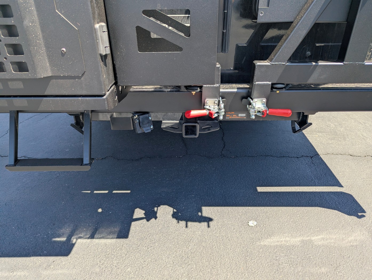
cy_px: 140
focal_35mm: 24
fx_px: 258
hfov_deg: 71.5
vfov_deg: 56.9
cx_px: 186
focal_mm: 6.81
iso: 45
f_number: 1.85
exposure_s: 1/612
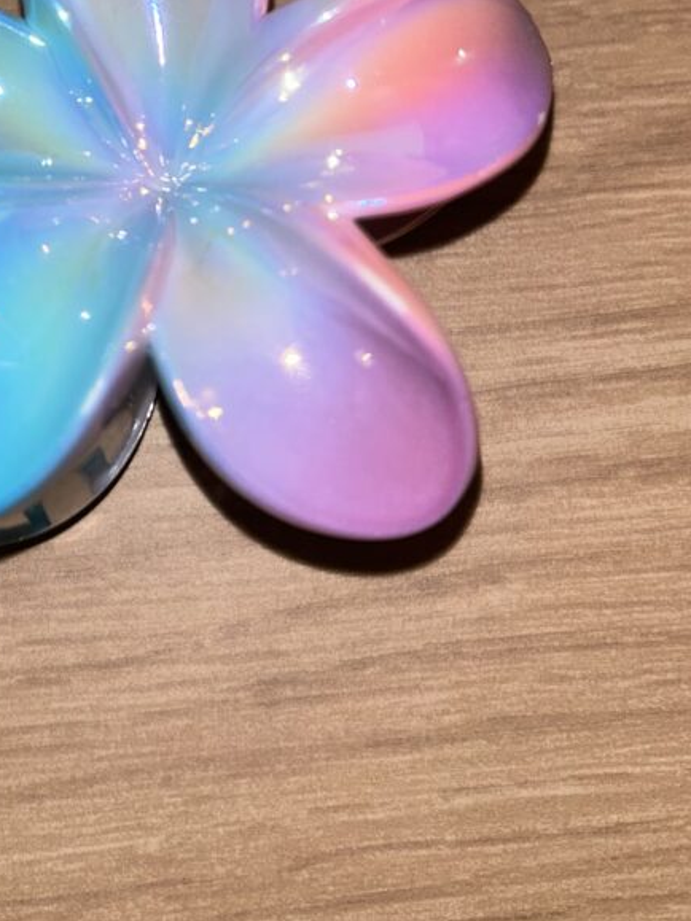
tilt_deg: -78.0
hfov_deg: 30.9
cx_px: 158
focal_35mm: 46
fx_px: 1225
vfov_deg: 39.5
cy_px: 175
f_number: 1.5
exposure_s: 1/77
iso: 32
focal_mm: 5.7
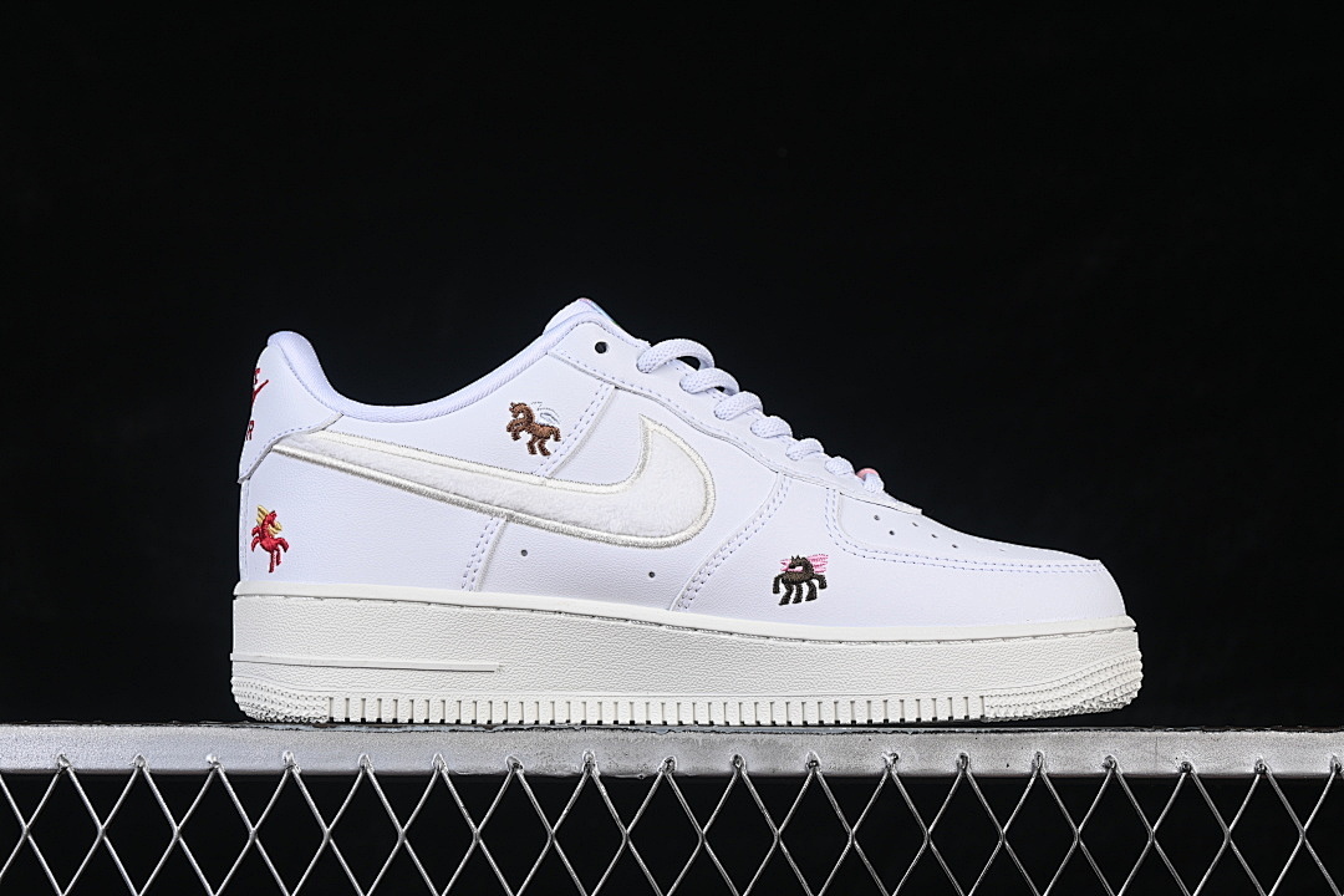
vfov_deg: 18.2
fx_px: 2800
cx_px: 672
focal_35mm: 75
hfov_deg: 27.0
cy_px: 448
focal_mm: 50
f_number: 8
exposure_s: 1/100
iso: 160
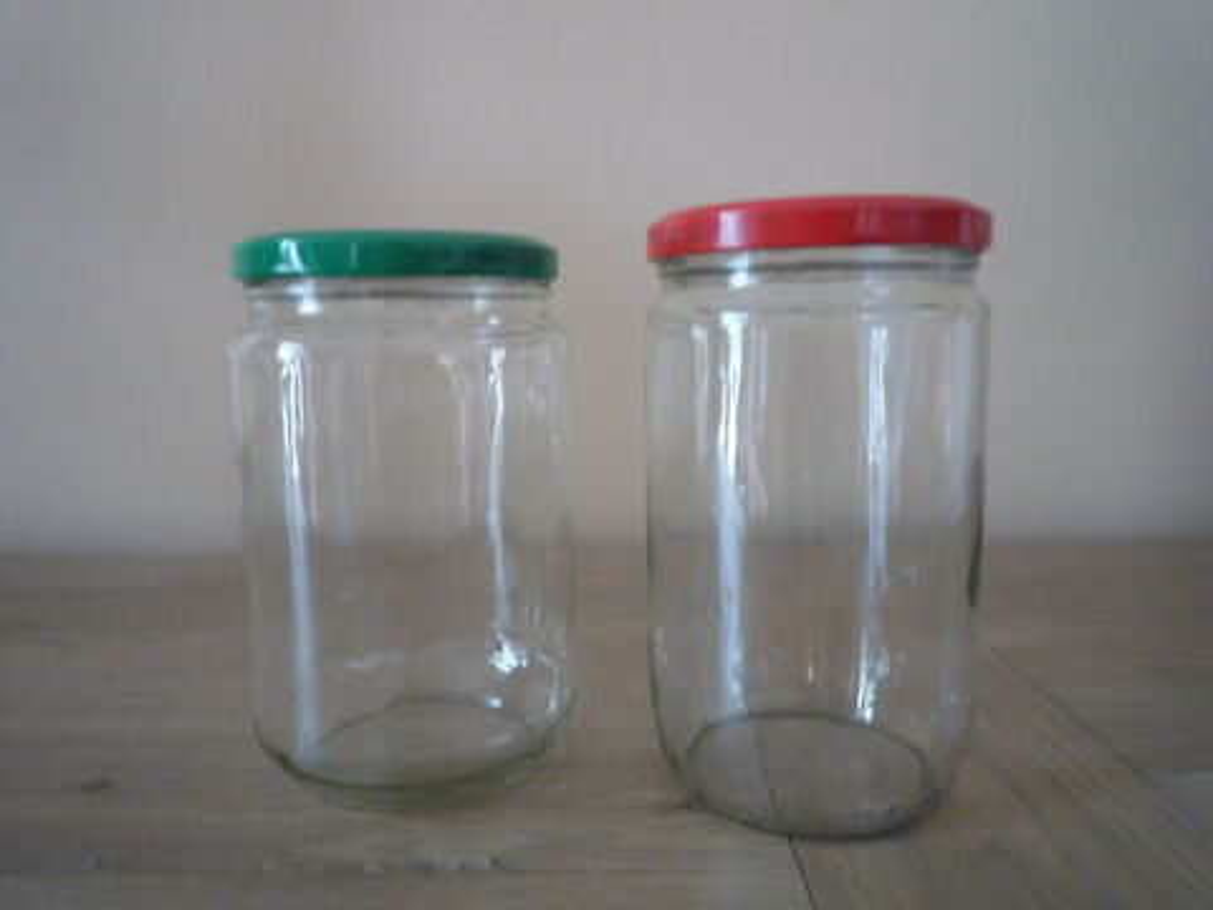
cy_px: 455
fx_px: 876
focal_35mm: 25
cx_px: 606
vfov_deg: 54.9
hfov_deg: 69.4
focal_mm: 4.4
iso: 400
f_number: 2.8
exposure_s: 1/13
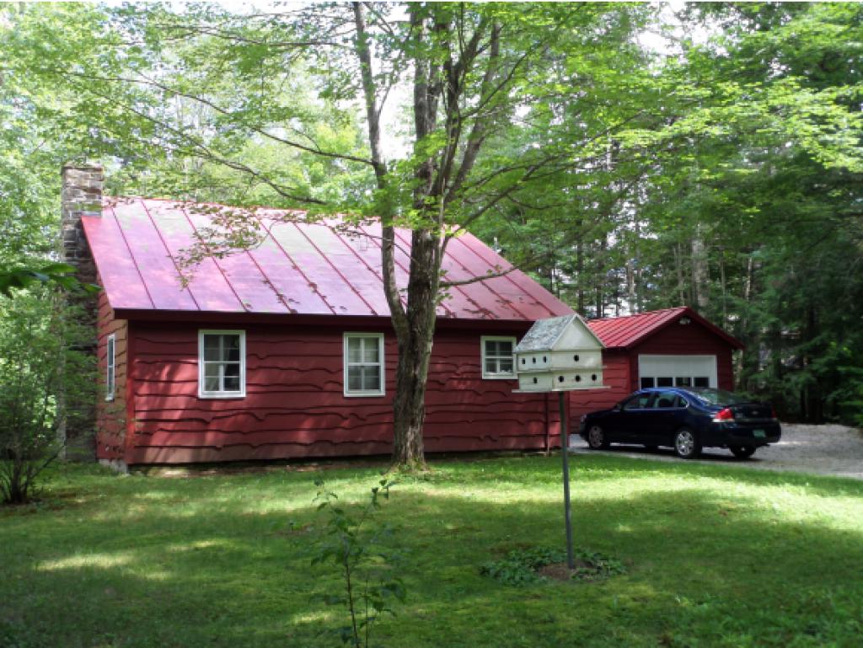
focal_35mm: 41
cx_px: 432
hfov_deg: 45.8
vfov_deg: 35.2
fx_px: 1023
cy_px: 324
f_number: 3.6
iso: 100
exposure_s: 1/45
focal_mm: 6.8
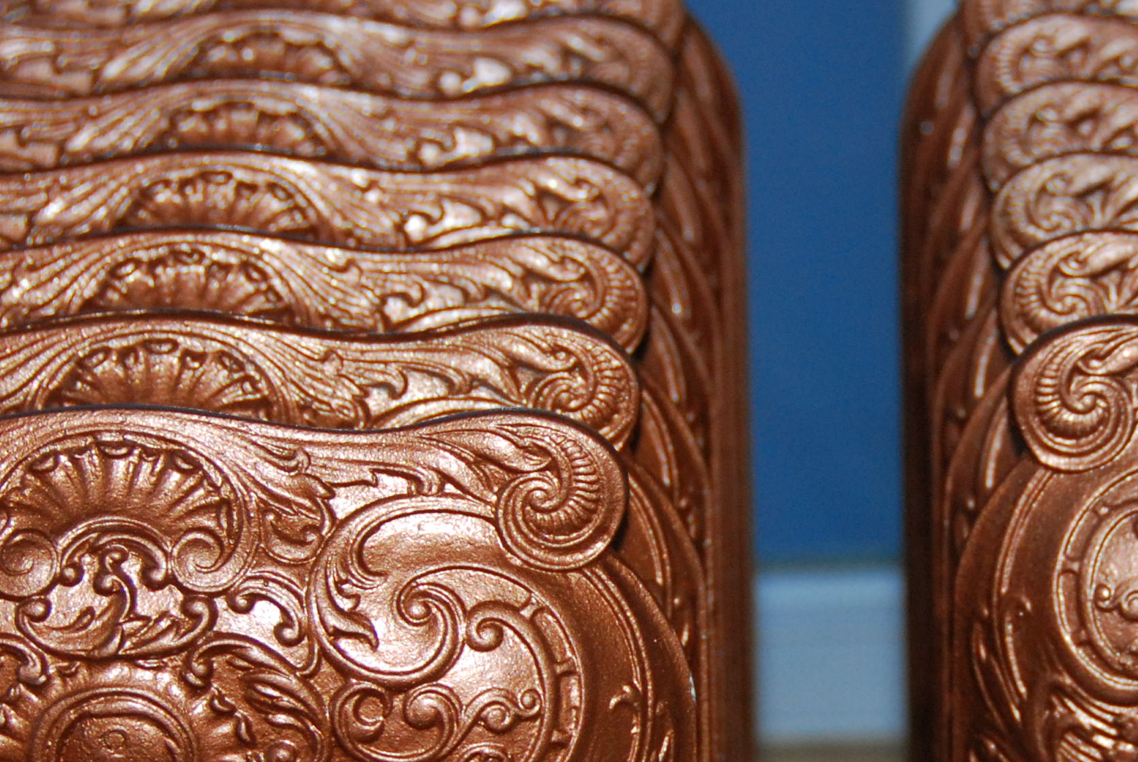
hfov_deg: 10.5
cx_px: 829
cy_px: 648
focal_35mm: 195
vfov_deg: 7.1
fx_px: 6172
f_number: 5
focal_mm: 56
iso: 500
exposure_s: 1/60
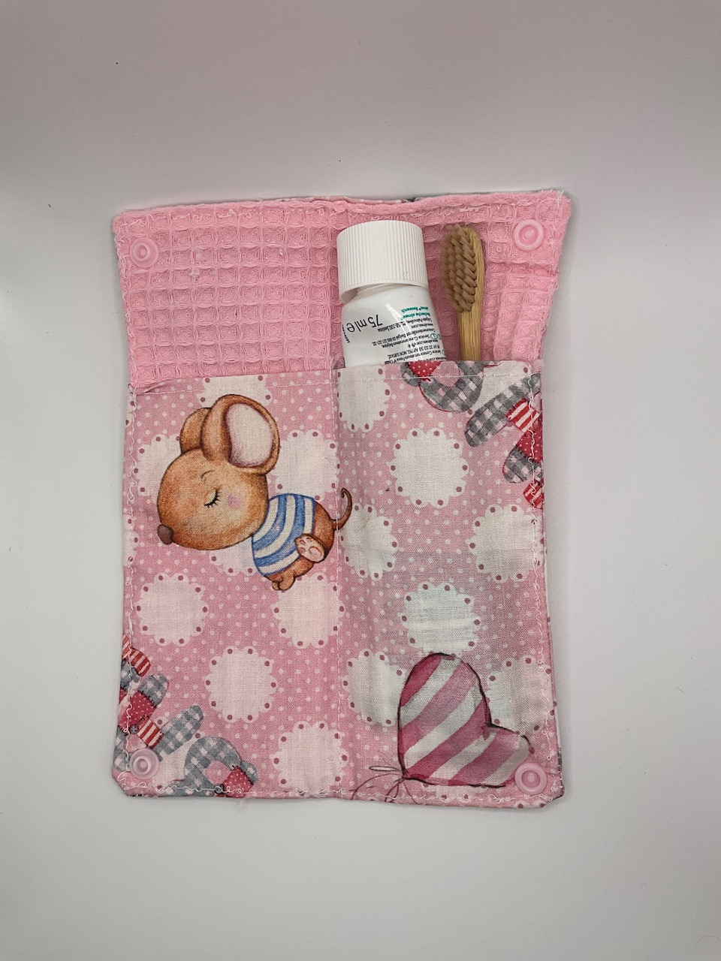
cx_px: 360
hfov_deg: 48.2
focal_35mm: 29
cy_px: 480
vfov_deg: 61.7
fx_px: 805
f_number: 1.8
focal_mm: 3
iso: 25
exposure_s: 1/386
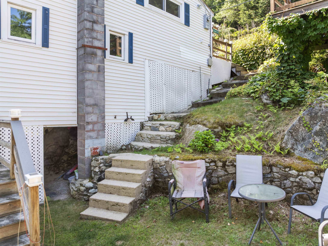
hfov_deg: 71.6
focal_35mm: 24
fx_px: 227
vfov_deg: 56.8
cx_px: 164
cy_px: 123
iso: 100
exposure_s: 1/240
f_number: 2.8
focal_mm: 12.29
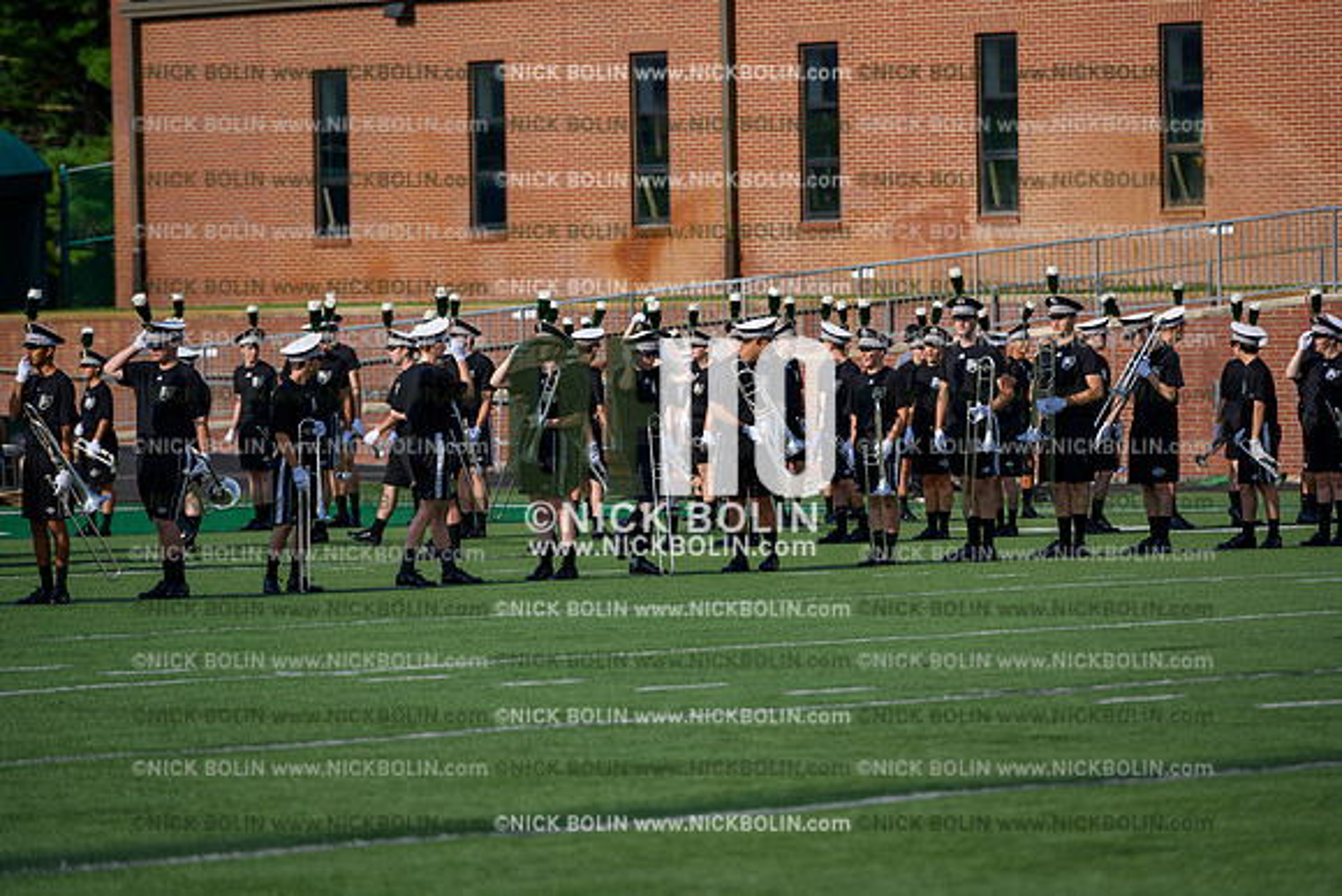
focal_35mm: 195
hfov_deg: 10.5
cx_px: 671
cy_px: 448
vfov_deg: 7.0
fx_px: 7271
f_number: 4
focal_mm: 195
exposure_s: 1/1600
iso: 100
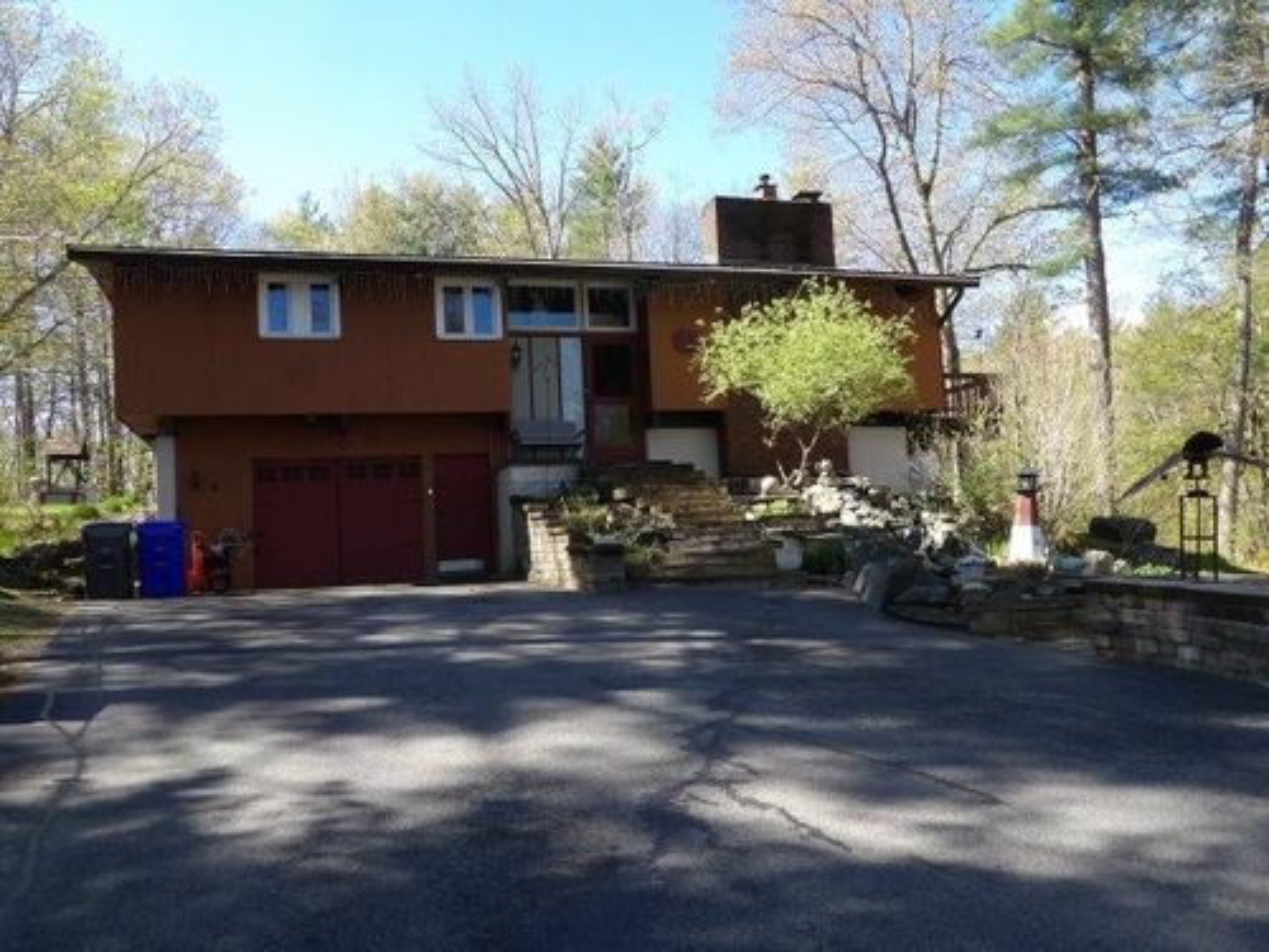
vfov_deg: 49.7
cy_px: 476
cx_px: 634
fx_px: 1026
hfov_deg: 63.4
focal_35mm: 28
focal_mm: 5
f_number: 3.4
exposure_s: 1/262
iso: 100
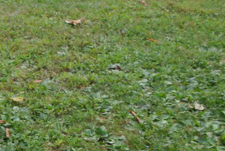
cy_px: 162
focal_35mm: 119
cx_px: -135
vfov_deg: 11.4
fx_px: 745
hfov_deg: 15.5
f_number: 5
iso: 400
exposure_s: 1/100
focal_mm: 24
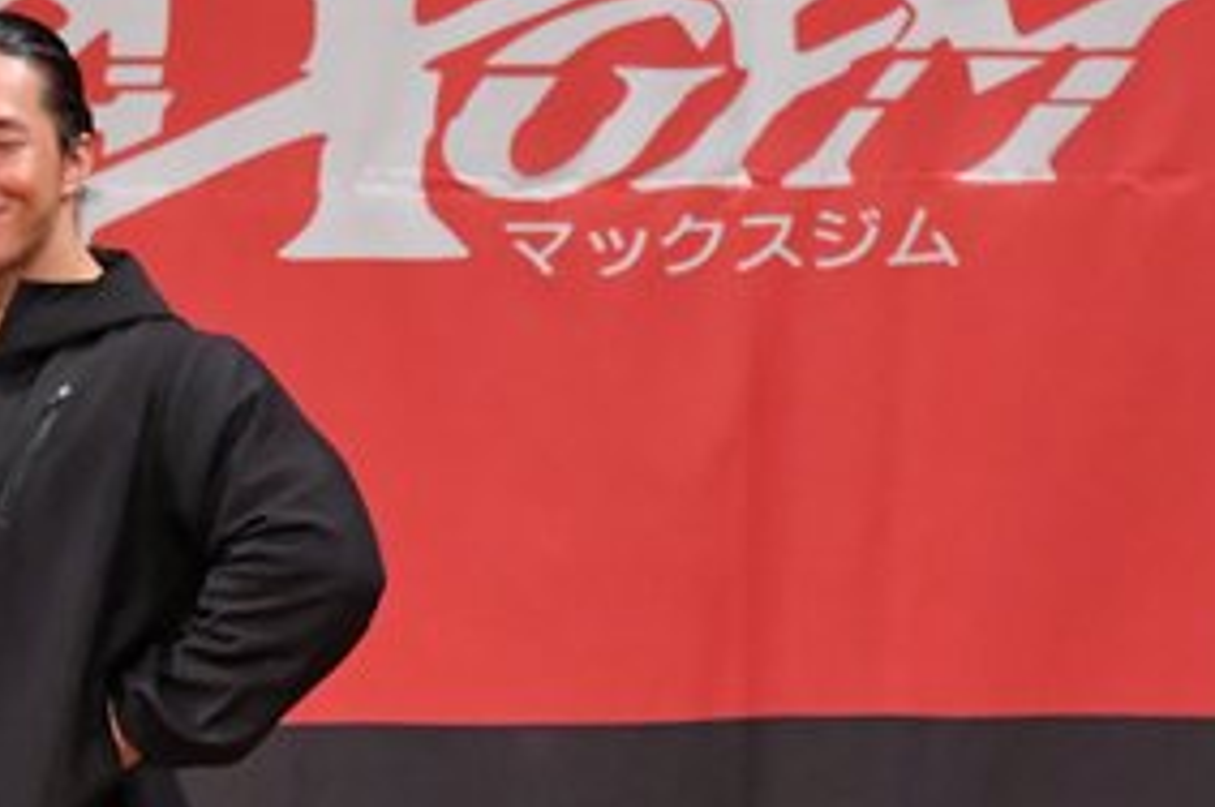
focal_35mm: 699
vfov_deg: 2.0
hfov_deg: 3.0
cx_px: -97
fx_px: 23564
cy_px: 893
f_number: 5.6
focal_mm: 170
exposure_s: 1/400
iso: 8000
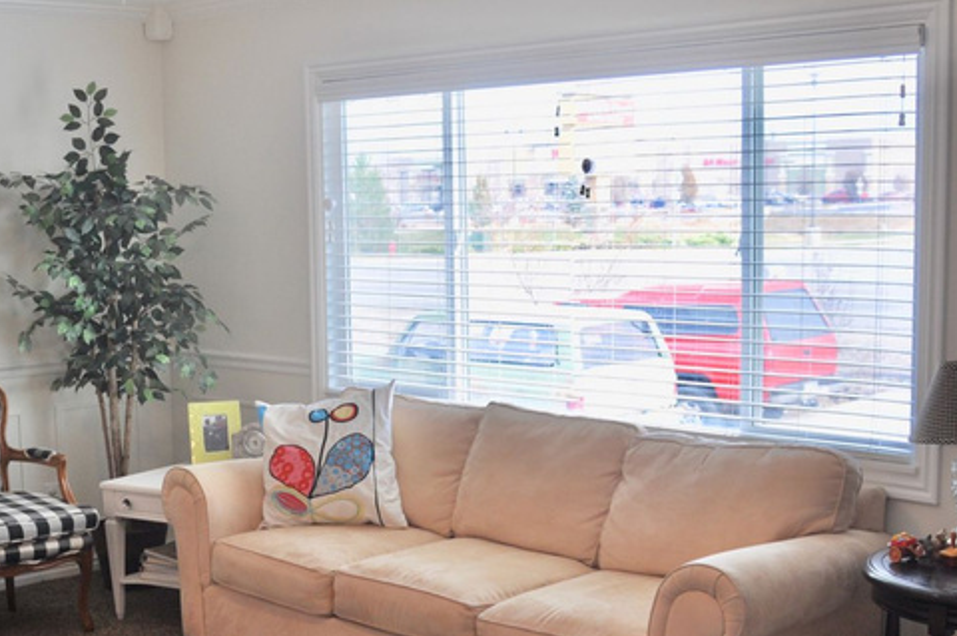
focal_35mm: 56
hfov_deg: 35.4
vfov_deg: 24.0
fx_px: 1487
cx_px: 325
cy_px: 420
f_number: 4.5
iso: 400
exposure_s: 1/80
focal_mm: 28
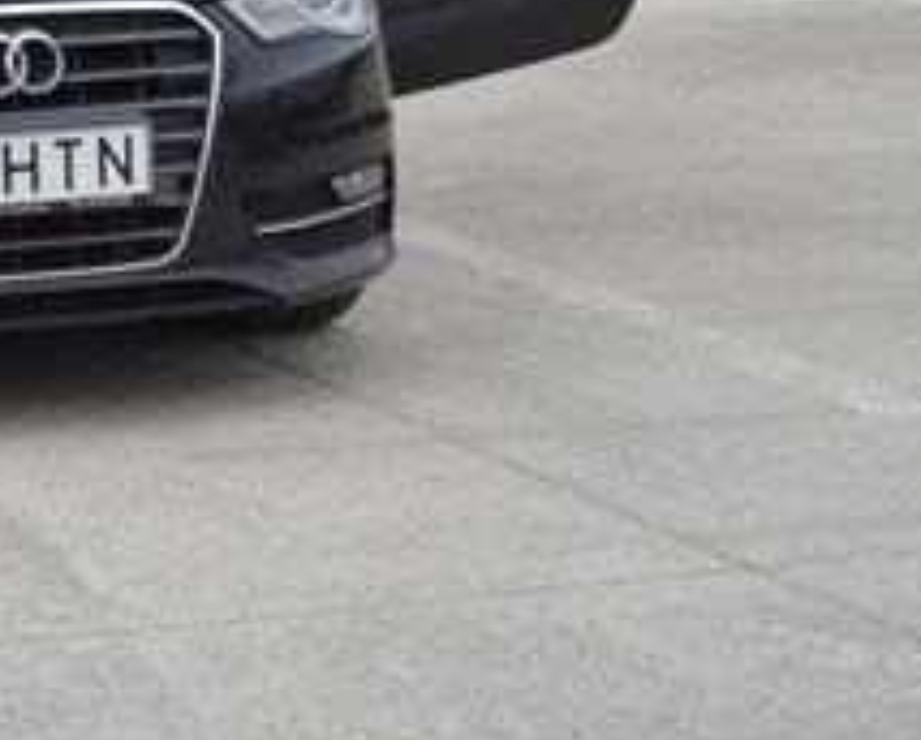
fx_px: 5380
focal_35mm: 197
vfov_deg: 7.8
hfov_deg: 9.6
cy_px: -69
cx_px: -340
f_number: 10
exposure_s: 1/400
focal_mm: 50
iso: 800
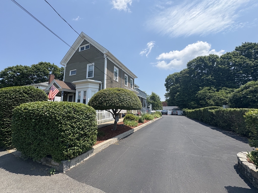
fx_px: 104
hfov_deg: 102.1
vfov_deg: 85.7
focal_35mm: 14
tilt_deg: +8.4
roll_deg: +0.2
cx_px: 129
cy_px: 96
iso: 50
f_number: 2.2
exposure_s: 1/1672
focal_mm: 2.22
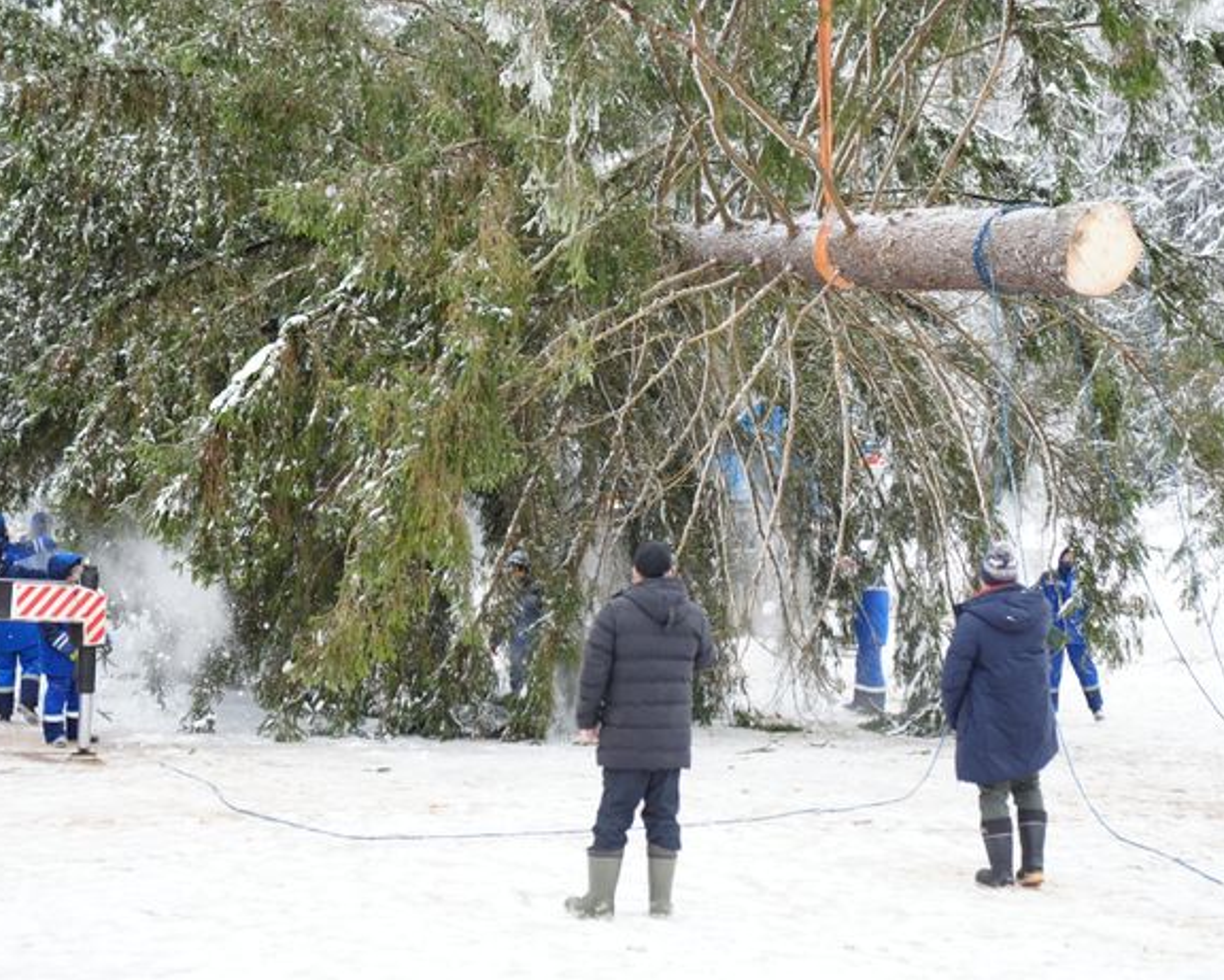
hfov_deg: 28.7
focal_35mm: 66
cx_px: 628
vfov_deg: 23.2
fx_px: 2391
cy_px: 493
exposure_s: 1/800
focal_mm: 58
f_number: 2.8
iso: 1000
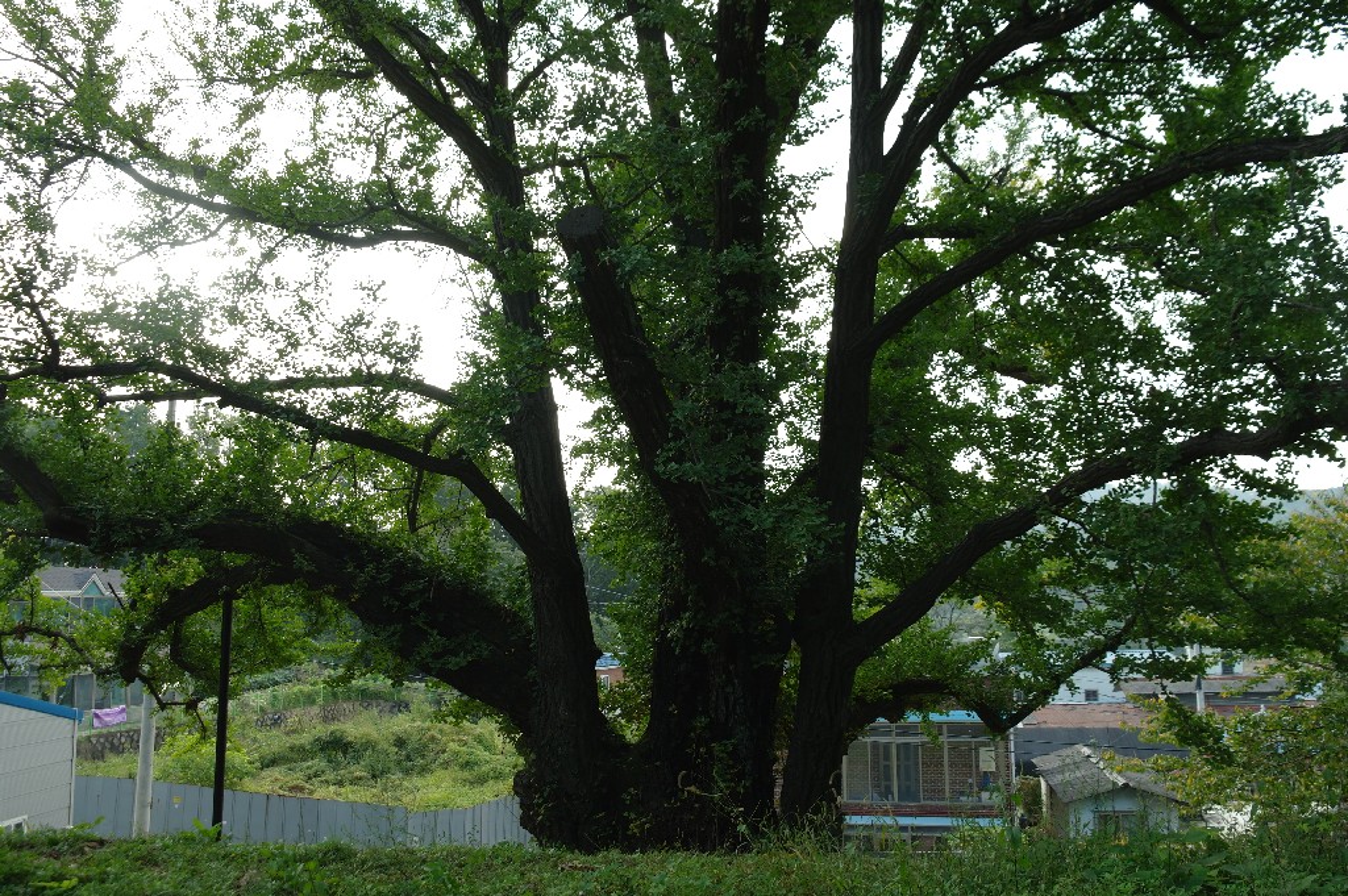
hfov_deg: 57.3
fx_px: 1235
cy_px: 448
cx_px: 674
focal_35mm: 33
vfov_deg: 39.9
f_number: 5.6
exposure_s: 1/60
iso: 100
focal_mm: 22
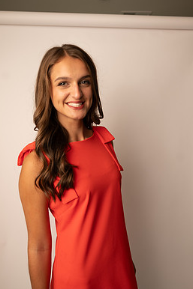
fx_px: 225
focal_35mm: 28
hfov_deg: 46.3
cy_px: 154
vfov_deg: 65.4
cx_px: 90
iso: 100
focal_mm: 24
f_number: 3.2
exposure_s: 1/160
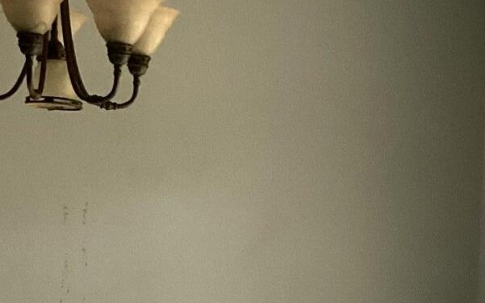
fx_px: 1441
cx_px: 166
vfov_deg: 11.7
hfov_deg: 19.1
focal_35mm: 109
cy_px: 396
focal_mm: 3.3
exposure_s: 1/60
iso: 125
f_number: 2.4
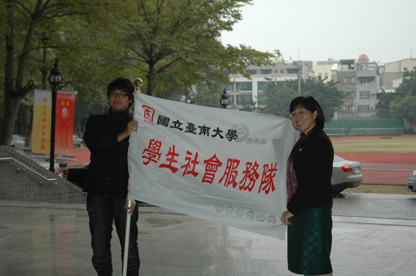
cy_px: 138
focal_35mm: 69
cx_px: 208
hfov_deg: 29.3
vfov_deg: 19.7
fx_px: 797
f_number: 4.5
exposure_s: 1/250
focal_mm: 46
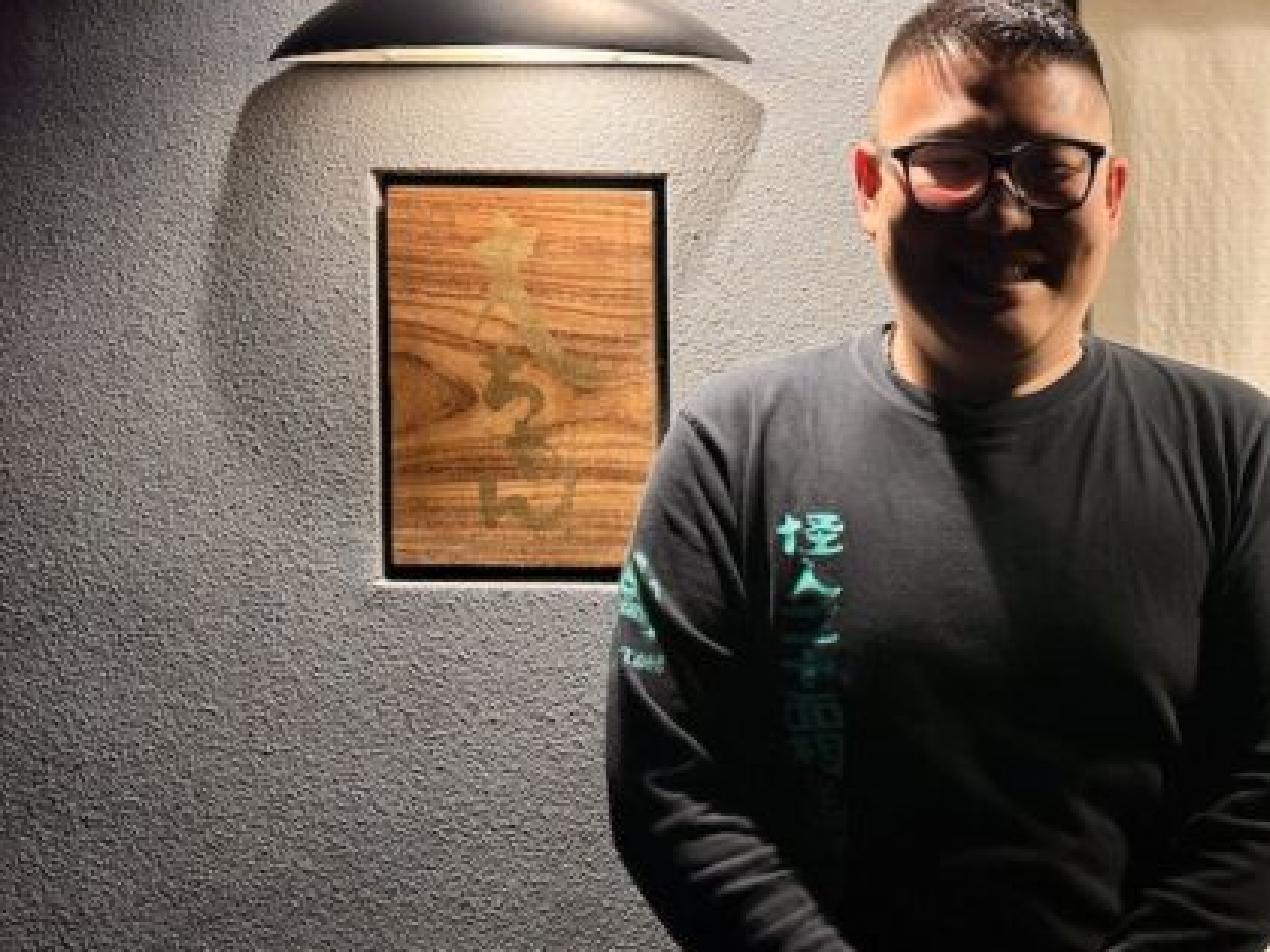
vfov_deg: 30.9
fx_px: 1724
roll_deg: -0.3
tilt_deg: -4.6
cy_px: 459
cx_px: 1091
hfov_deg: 38.3
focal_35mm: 47
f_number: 1.78
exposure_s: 1/60
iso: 125
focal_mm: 6.86
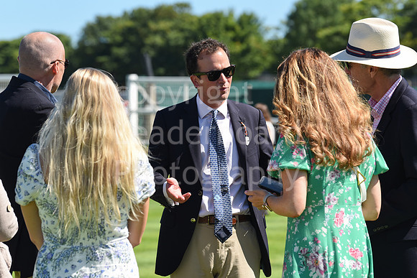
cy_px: 139
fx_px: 1738
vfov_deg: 9.2
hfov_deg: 13.7
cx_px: 208
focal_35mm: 150
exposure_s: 1/1600
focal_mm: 150
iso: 400
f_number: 5.6
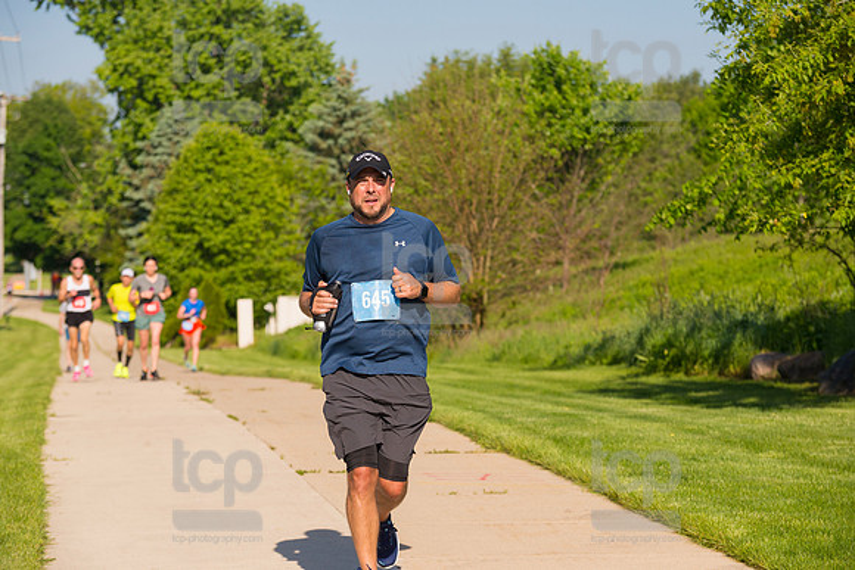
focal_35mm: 120
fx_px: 2851
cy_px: 285
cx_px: 428
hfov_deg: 17.1
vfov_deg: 11.4
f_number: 5.6
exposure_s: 1/2000
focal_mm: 120
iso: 400
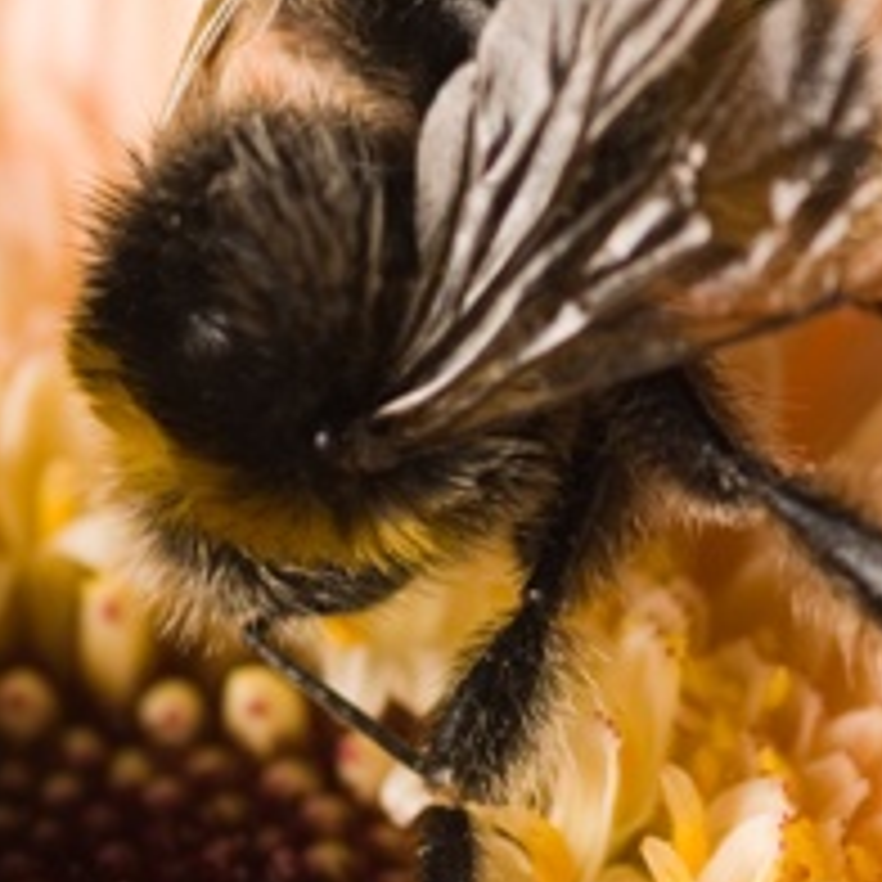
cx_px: 248
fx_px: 9253
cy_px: 522
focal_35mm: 321
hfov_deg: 5.5
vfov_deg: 5.5
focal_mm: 90
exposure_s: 1/500
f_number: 11
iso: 200
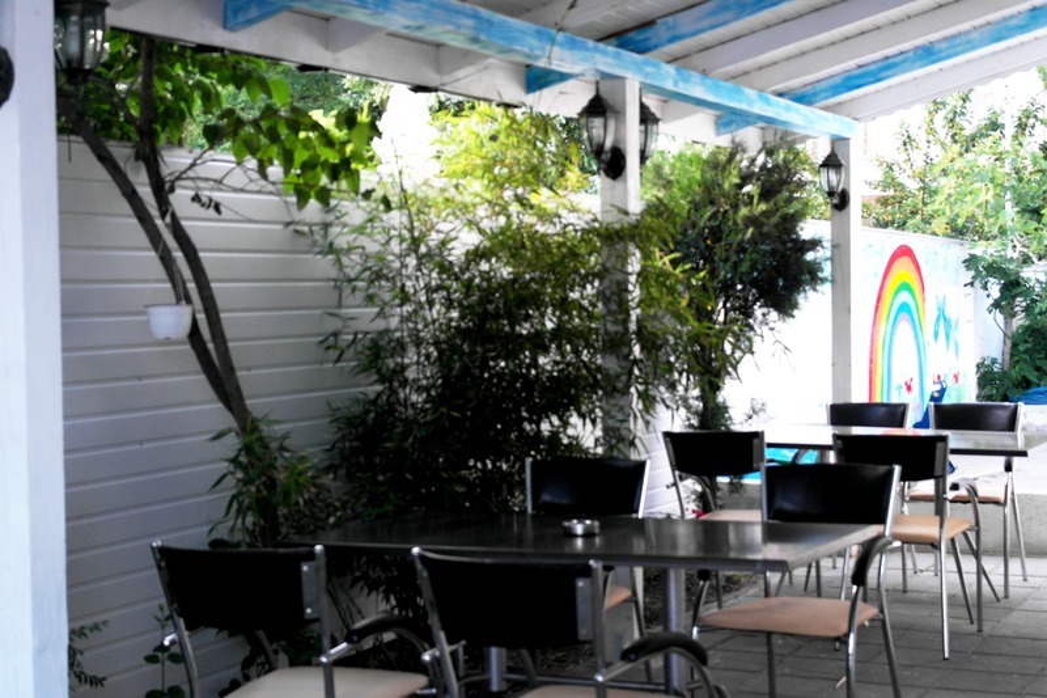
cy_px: 349
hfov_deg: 37.5
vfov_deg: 25.5
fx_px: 1541
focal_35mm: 53
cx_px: 524
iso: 400
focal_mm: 35
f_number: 4.5
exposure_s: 1/40
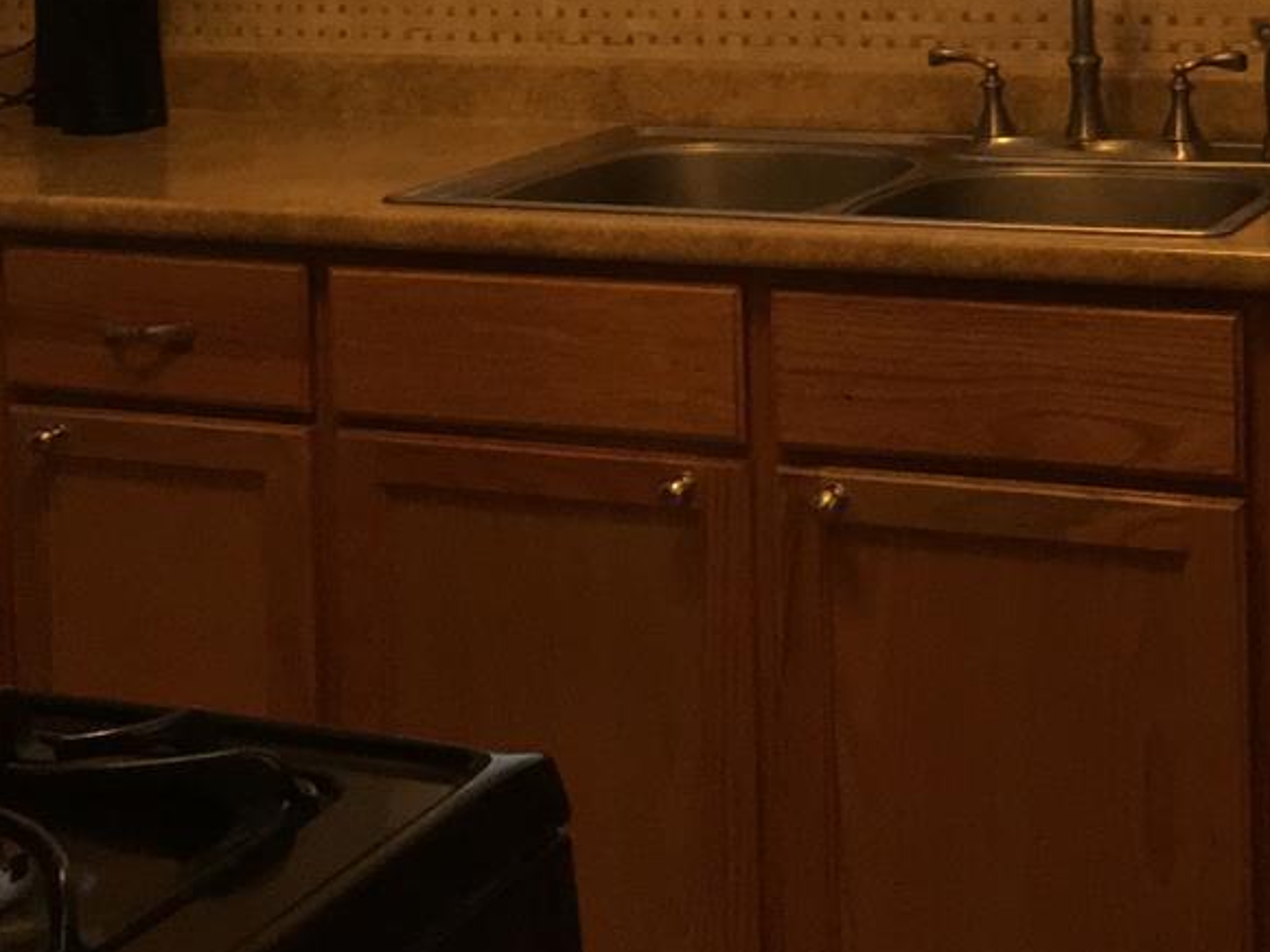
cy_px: -44
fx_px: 2752
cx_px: 854
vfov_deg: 19.0
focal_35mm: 75
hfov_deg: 25.8
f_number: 2.2
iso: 200
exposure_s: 1/30
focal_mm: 4.15
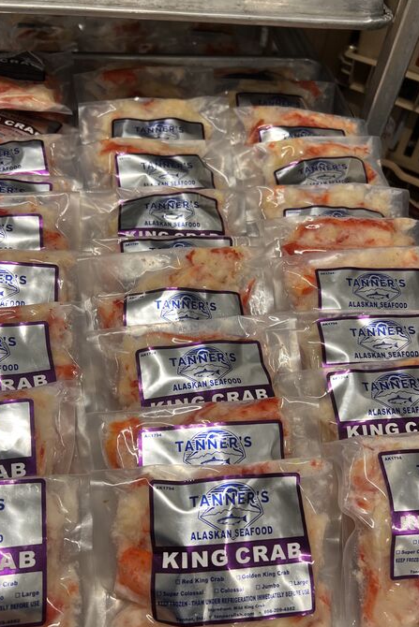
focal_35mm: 31
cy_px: 335
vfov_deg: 60.2
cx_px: 199
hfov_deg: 42.3
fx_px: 541
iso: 80
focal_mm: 5.7
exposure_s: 1/120
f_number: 1.5
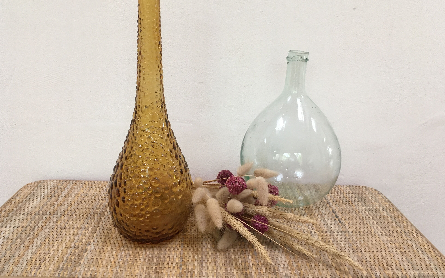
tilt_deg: -15.2
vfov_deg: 39.3
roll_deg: -1.0
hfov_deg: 59.6
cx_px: 214
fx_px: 388
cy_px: 114
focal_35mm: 32
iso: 64
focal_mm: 4.15
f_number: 2.2
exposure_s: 1/33
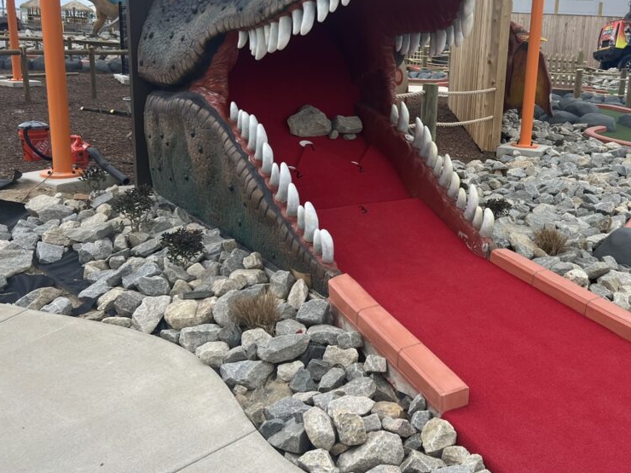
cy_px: 182
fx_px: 656
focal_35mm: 36
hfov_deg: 50.2
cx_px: 432
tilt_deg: -13.6
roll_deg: -3.2
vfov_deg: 39.4
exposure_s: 1/1266
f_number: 1.5
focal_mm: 5.7
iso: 50
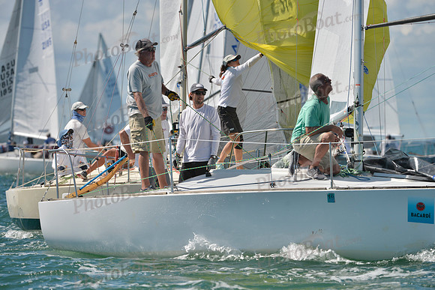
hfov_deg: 6.9
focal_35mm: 300
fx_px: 3626
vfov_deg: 4.6
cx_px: 218
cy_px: 145
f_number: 6.3
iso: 200
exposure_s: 1/1250
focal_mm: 300
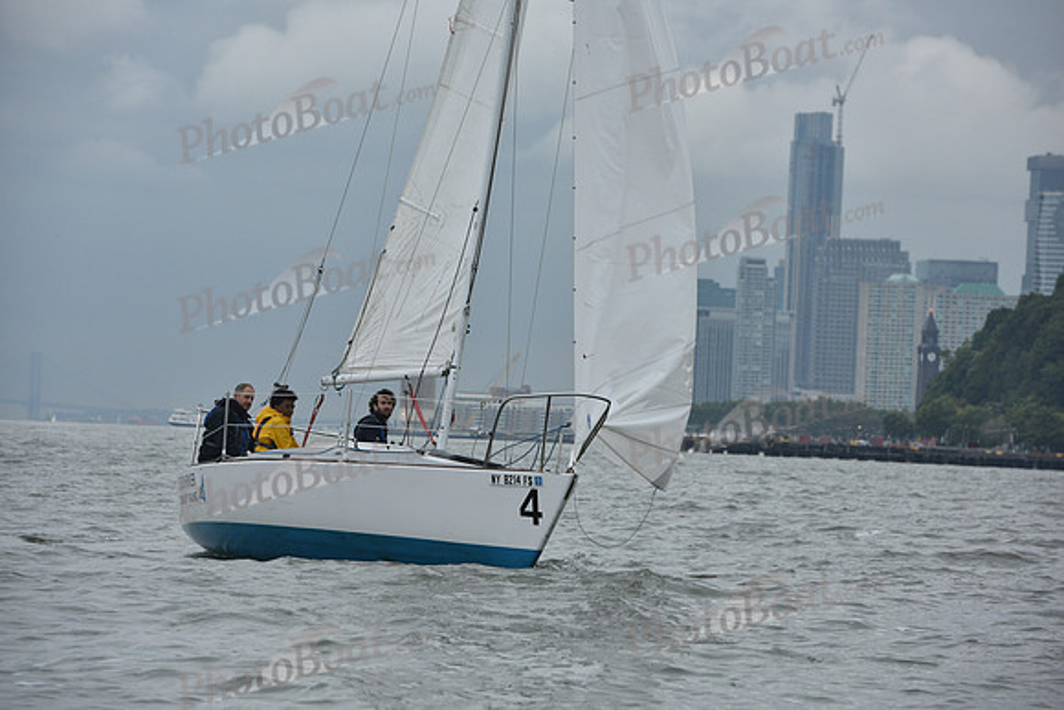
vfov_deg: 7.0
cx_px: 532
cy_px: 355
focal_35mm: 195
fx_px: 5764
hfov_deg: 10.5
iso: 400
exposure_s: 1/800
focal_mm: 195
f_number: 8
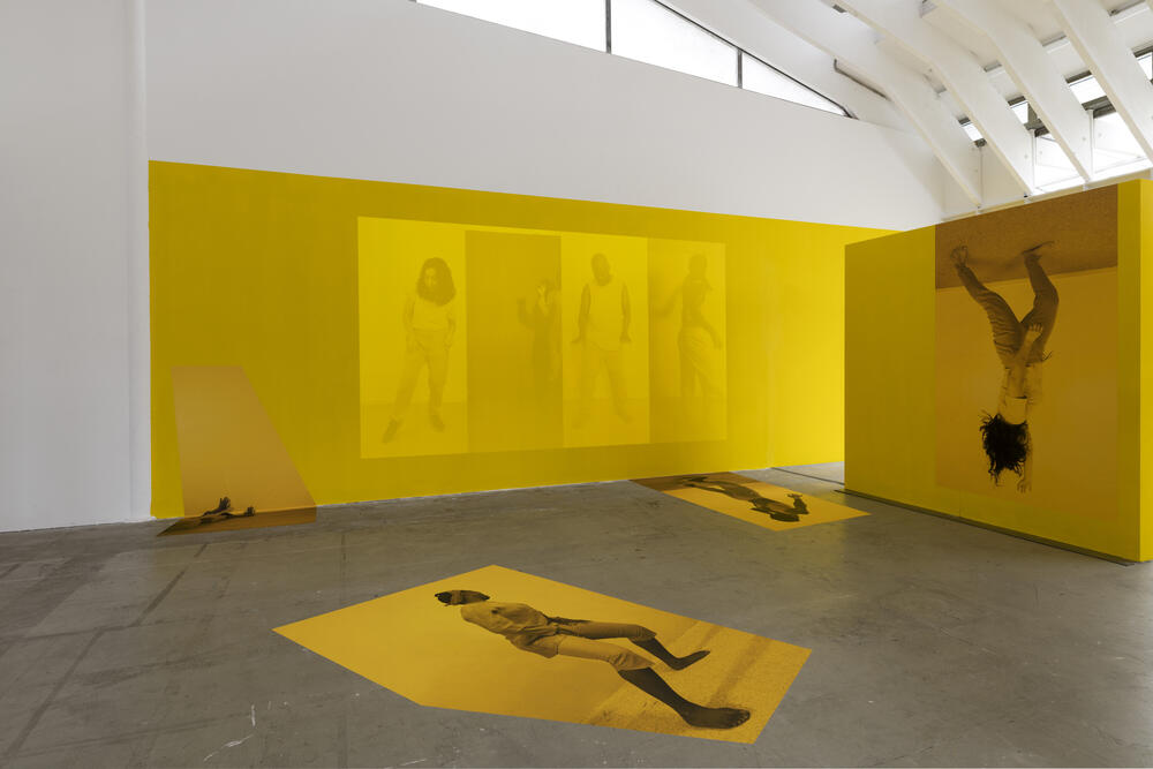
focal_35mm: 18
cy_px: 384
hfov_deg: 90.0
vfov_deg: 67.4
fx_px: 577
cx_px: 576
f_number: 8
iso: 100
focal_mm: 18
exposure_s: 1/6
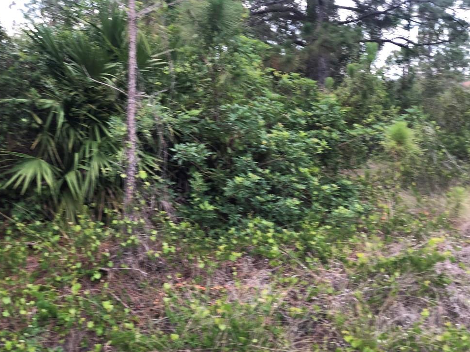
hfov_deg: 32.2
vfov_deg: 24.4
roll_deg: +3.6
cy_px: 175
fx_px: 815
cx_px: 233
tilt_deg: -4.6
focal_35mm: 60
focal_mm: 6.6
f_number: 2.8
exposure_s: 1/60
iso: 25
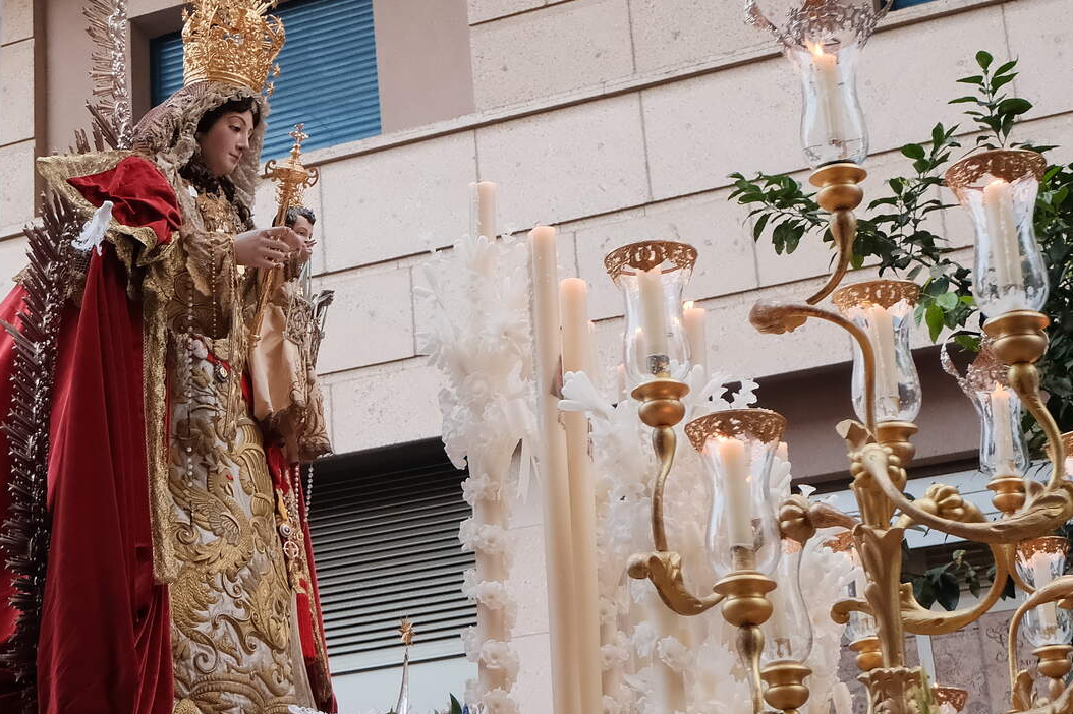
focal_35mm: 82
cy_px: 399
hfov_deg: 24.1
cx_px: 117
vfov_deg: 16.6
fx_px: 2443
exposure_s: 1/180
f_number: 4.4
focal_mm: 26.4
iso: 1600
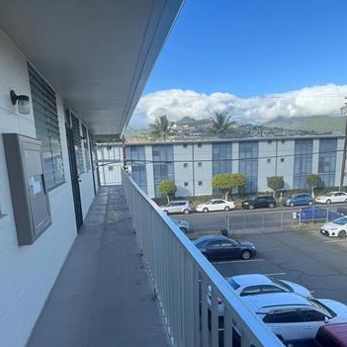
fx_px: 329
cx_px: 174
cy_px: 227
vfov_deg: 54.6
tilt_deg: -11.6
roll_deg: +3.3
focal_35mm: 29
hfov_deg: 55.6
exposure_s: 1/1818
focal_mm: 6.76
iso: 80
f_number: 1.78
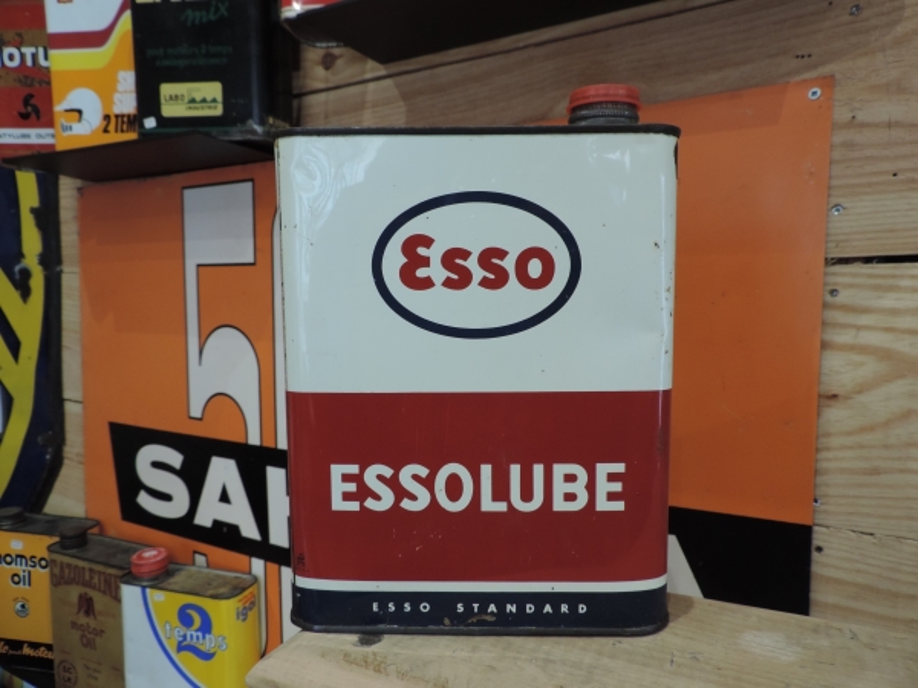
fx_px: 636
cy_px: 344
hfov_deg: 71.6
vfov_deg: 56.8
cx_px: 459
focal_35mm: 24
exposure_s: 1/30
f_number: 3
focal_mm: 4.3
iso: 220
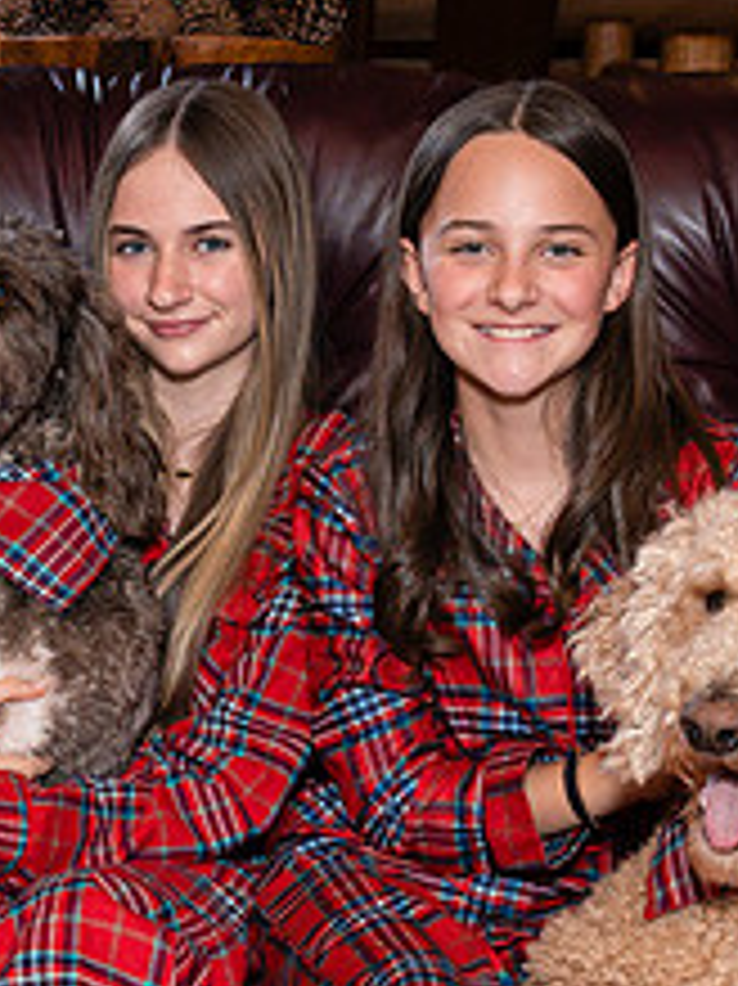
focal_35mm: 109
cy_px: 878
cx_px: 262
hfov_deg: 13.6
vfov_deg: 17.8
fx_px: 3101
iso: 500
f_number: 5
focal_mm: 32
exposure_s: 1/160
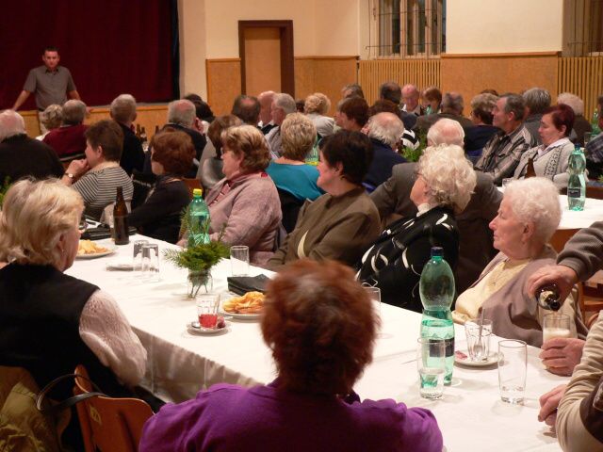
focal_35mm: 58
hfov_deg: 33.2
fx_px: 1010
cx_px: 302
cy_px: 226
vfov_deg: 25.2
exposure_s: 1/5
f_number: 2.8
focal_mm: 9.7
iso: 200
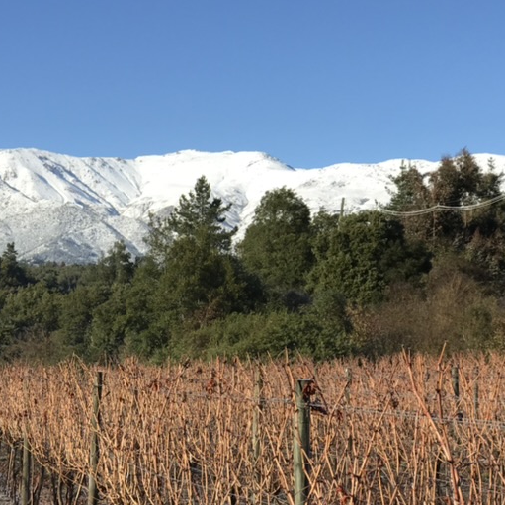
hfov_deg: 17.1
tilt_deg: +2.3
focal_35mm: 101
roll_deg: +0.3
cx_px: 81
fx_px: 1667
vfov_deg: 17.2
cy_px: 315
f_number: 2.8
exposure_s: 1/812
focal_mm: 6.6
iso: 20
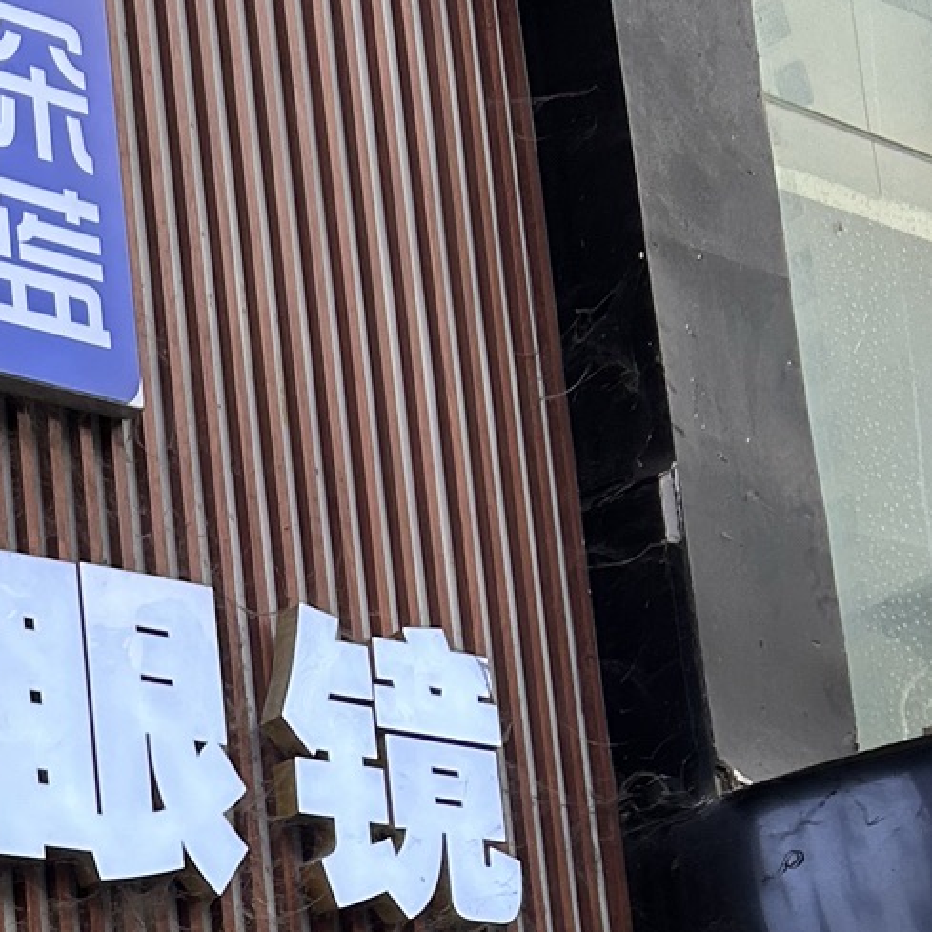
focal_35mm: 94
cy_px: 1098
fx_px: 2863
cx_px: -126
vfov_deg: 17.7
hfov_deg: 17.8
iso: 50
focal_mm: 5.7
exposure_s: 1/464
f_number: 1.5
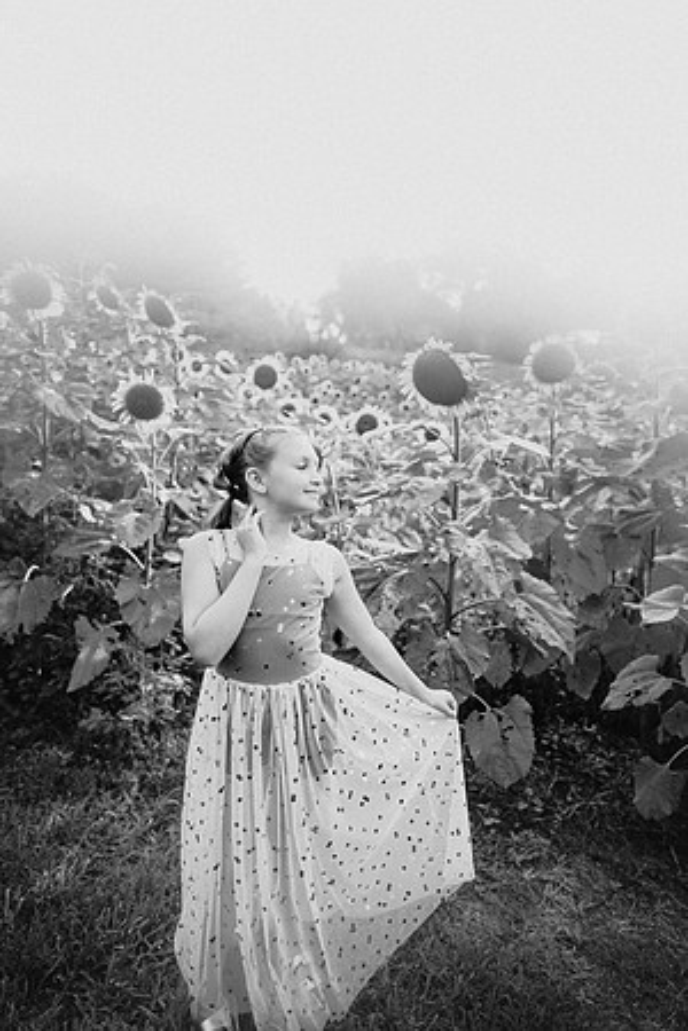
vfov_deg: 73.7
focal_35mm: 24
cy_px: 516
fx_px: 688
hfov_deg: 53.1
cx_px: 344
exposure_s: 1/320
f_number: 2.2
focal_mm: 24
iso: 125
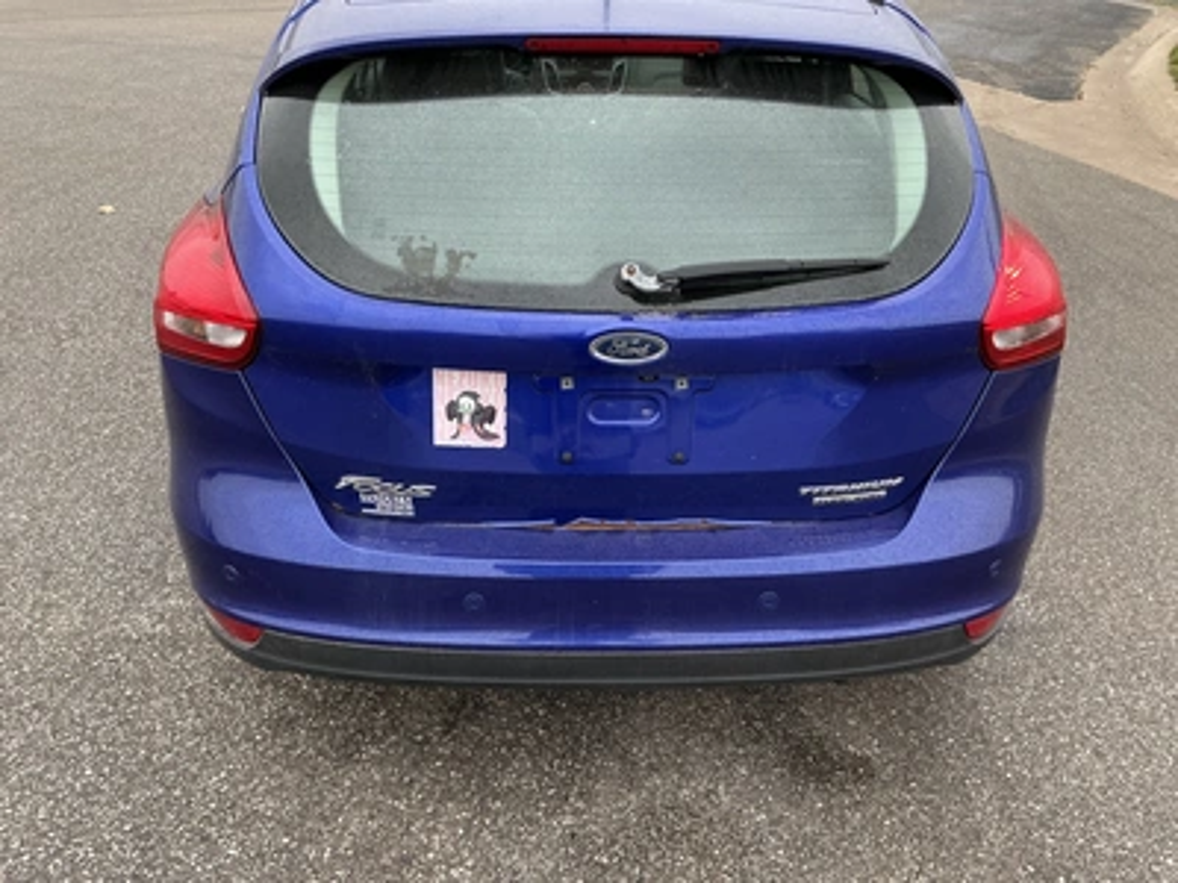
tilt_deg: -29.4
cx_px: 589
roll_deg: -0.9
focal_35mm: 28
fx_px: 953
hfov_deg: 63.4
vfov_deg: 49.7
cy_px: 442
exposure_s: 1/87
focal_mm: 3
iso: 64
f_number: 1.8
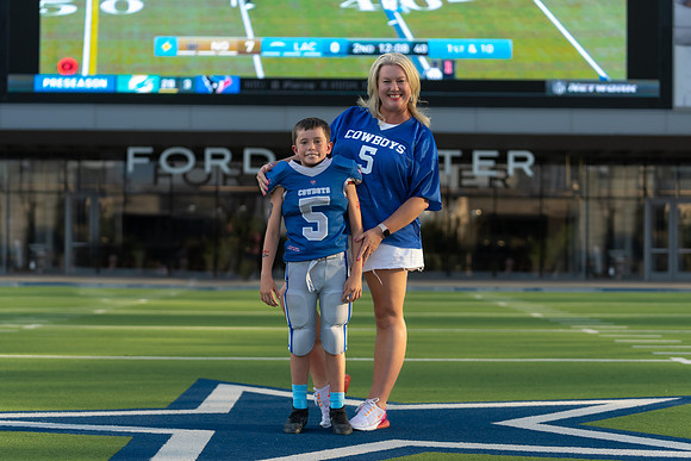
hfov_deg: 25.4
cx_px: 346
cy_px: 230
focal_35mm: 80
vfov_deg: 17.1
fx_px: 1535
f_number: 2.8
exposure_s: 1/640
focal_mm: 78
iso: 100
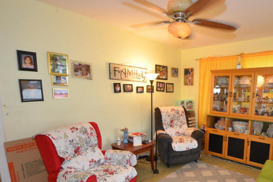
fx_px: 159
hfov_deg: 77.9
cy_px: 109
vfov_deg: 59.0
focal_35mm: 21
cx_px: 188
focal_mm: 8
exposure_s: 1/60
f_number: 4.5
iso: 800
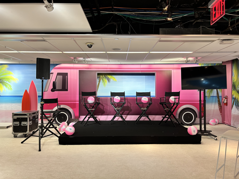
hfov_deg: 67.3
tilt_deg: +0.4
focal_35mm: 26
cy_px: 90
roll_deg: -0.4
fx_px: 180
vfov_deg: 53.1
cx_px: 120
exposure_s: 1/120
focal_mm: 5.7
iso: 125
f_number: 1.5
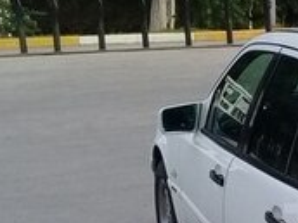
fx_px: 1024
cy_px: 229
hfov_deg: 15.2
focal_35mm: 119
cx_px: 461
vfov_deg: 12.3
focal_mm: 3.3
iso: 64
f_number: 2.2
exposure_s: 1/120
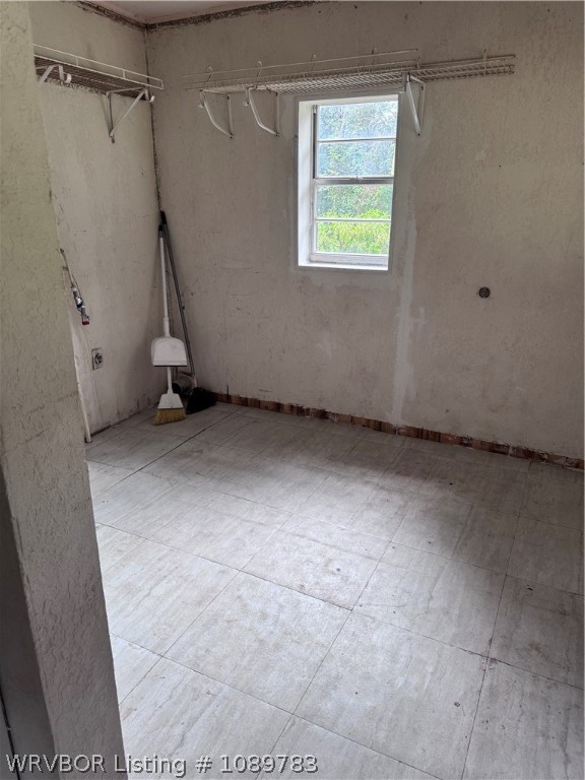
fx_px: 541
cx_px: 292
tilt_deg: -19.1
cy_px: 390
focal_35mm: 24
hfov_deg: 56.8
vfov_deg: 71.6
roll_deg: +0.4
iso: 160
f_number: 1.78
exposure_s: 1/121
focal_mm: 6.76
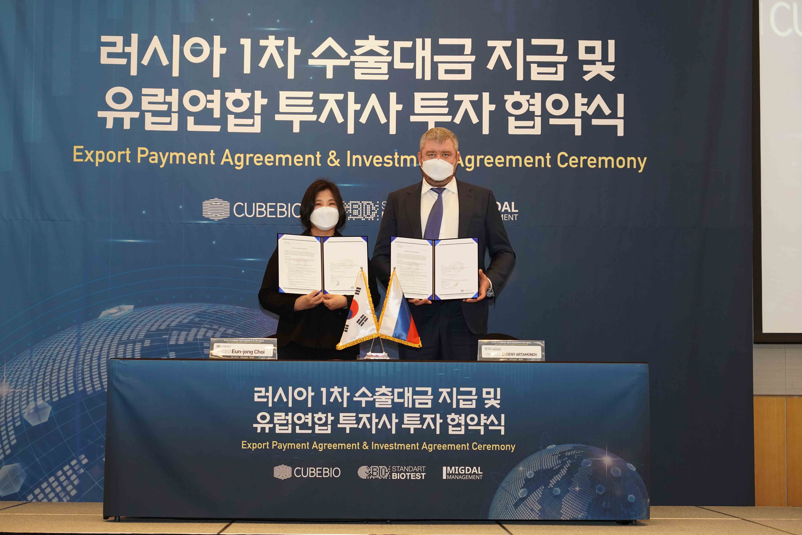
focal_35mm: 77
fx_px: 1715
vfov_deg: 17.7
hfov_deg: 26.3
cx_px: 401
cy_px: 268
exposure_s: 1/160
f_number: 4.5
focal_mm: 77
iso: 2000
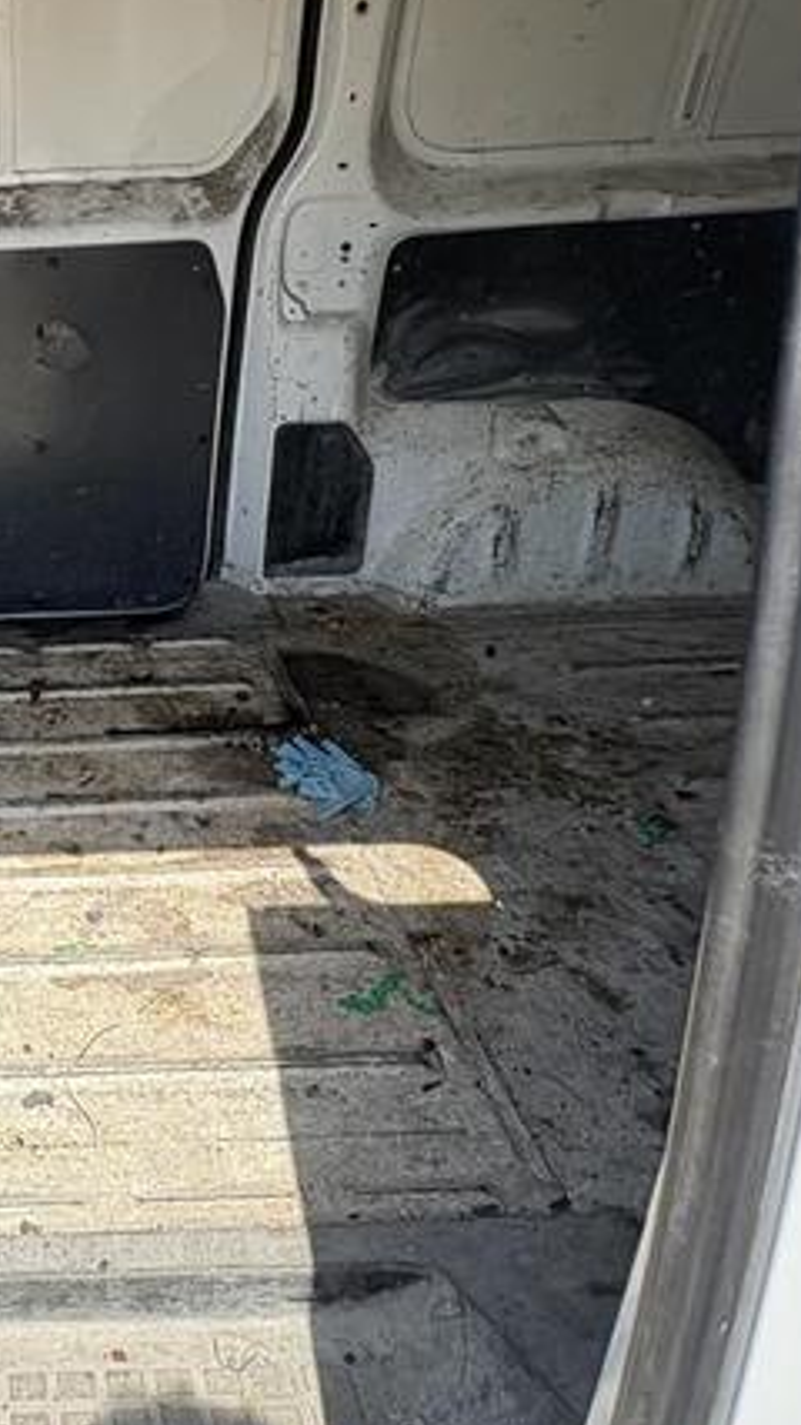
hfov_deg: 32.7
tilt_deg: -20.8
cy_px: 564
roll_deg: -8.3
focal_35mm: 32
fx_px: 1209
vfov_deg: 60.5
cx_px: -57
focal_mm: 2.22
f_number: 2.2
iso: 64
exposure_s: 1/320
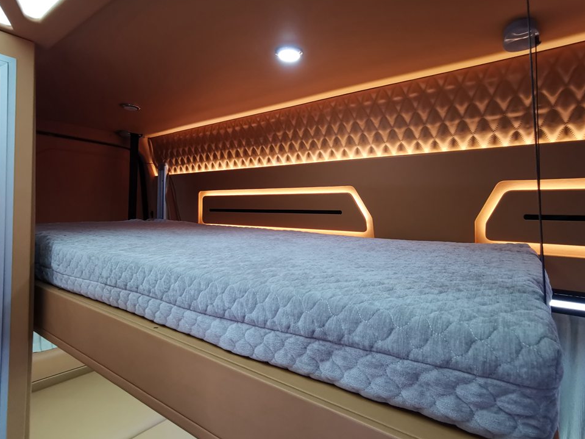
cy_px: 207
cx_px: 299
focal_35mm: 20
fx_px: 338
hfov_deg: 81.7
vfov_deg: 65.9
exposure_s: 1/50
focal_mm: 2.35
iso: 250
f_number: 2.2
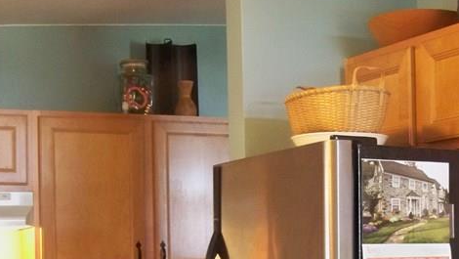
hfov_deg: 25.5
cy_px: 329
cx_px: 285
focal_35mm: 83
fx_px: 1011
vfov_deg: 14.1
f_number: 3.5
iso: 500
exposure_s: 1/8
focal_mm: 6.2
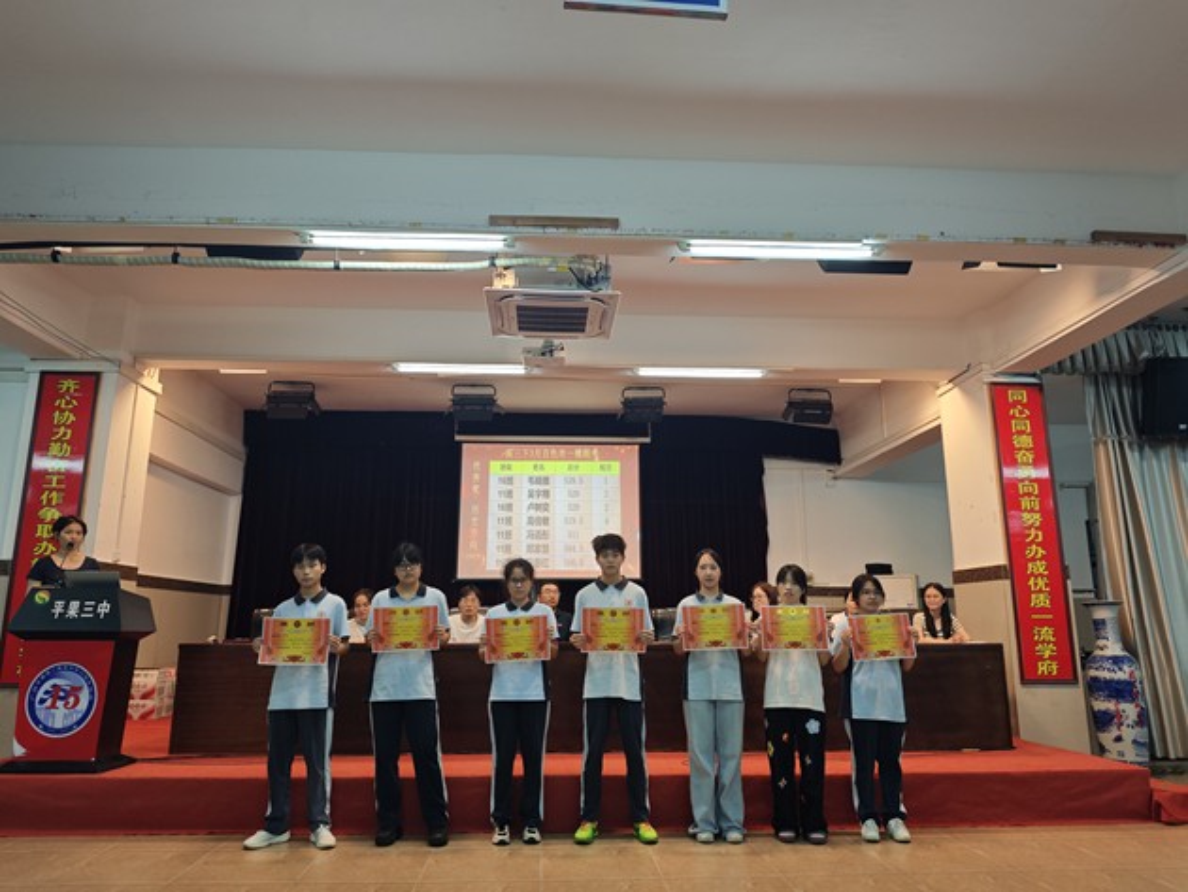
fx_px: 790
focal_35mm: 23
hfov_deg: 73.9
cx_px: 594
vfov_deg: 58.9
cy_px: 446
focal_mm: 6.55
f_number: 1.6
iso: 200
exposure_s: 1/100
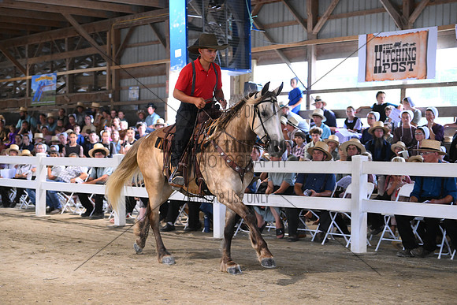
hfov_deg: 28.8
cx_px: 228
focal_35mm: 70
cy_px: 152
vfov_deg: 19.5
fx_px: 889
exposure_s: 1/487
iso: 6400
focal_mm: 70
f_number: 4
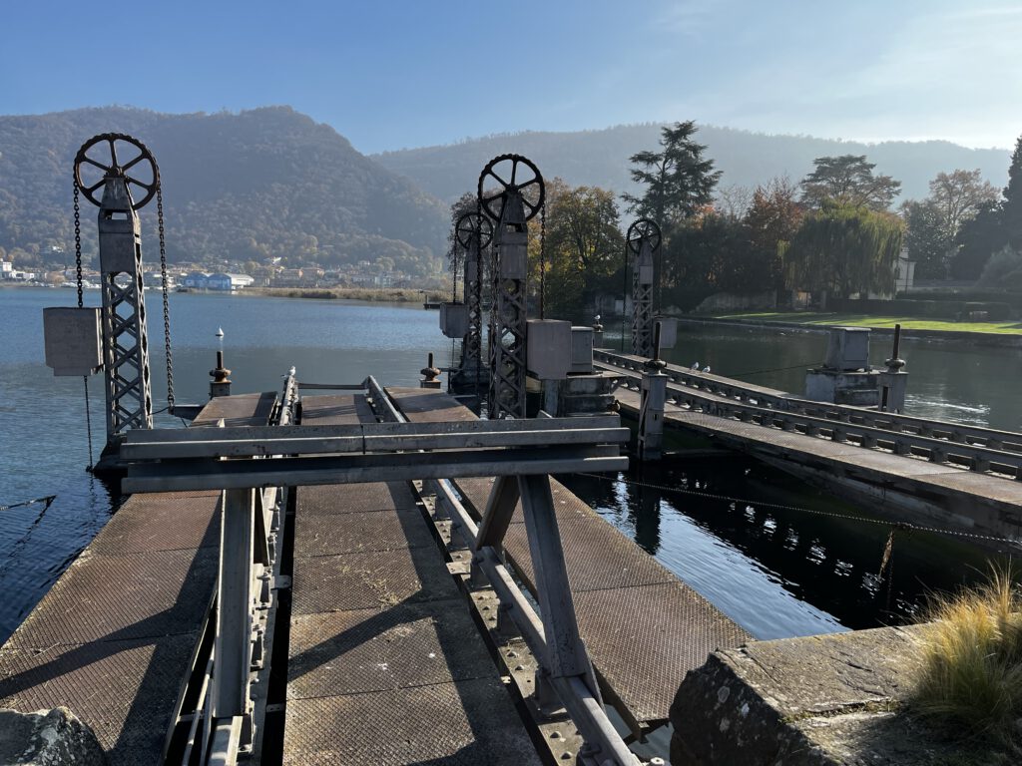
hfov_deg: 67.3
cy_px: 383
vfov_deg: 53.1
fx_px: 768
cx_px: 511
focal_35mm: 26
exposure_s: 1/1600
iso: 50
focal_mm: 5.1
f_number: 1.6
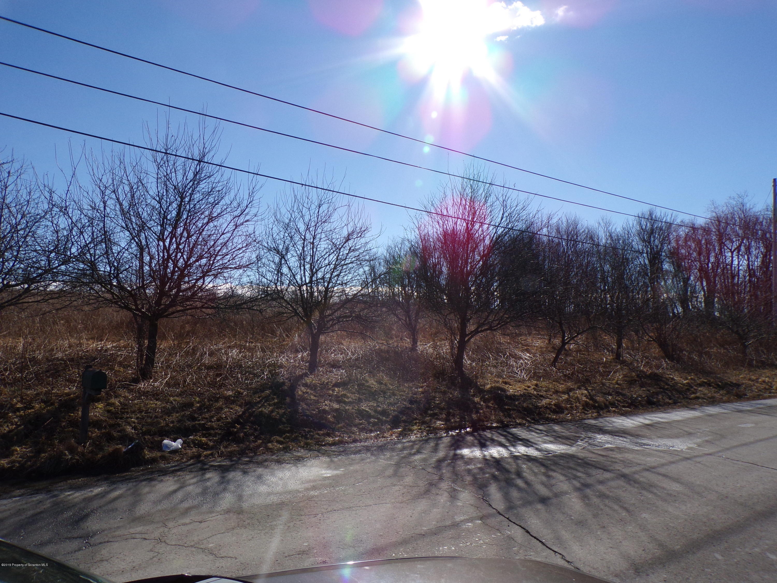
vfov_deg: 56.8
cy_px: 292
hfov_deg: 71.6
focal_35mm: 24
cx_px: 388
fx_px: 539
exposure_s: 1/680
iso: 80
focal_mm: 4.3
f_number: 5.8
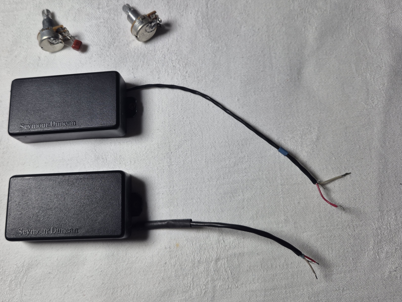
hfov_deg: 61.1
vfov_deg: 48.1
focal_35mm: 29
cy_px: 130
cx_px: 158
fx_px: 337
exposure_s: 1/138
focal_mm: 5.4
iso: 25
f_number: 1.8
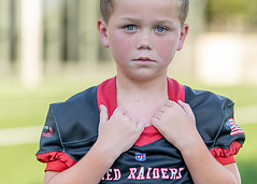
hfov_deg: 15.8
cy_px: 126
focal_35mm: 127
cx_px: 151
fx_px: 927
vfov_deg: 11.3
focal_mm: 50
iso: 100
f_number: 1.2
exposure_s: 1/2500
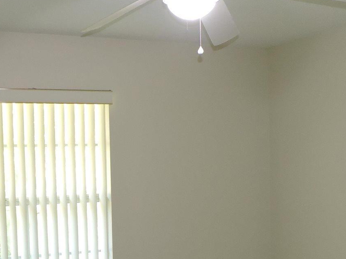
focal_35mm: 58
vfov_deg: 24.8
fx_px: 580
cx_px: 106
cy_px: 210
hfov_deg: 32.8
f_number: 3
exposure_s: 1/40
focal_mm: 4.3
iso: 400
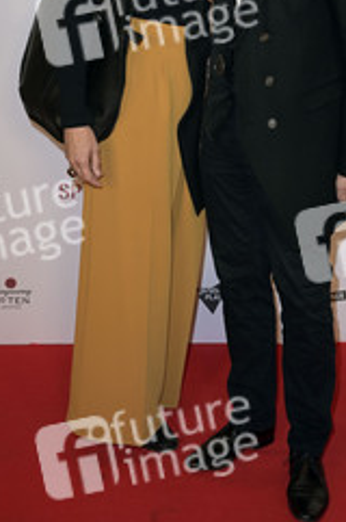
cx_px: 210
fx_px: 911
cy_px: 123
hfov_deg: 21.5
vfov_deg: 31.3
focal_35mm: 63
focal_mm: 38
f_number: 5.6
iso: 640
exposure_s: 1/160
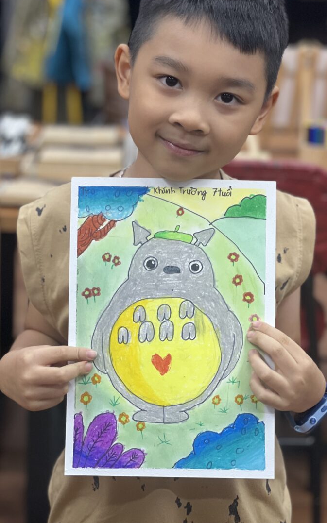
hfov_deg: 13.0
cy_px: 208
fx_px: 1440
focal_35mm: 101
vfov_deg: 20.6
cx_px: 173
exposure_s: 1/50
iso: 160
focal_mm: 9
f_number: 2.8
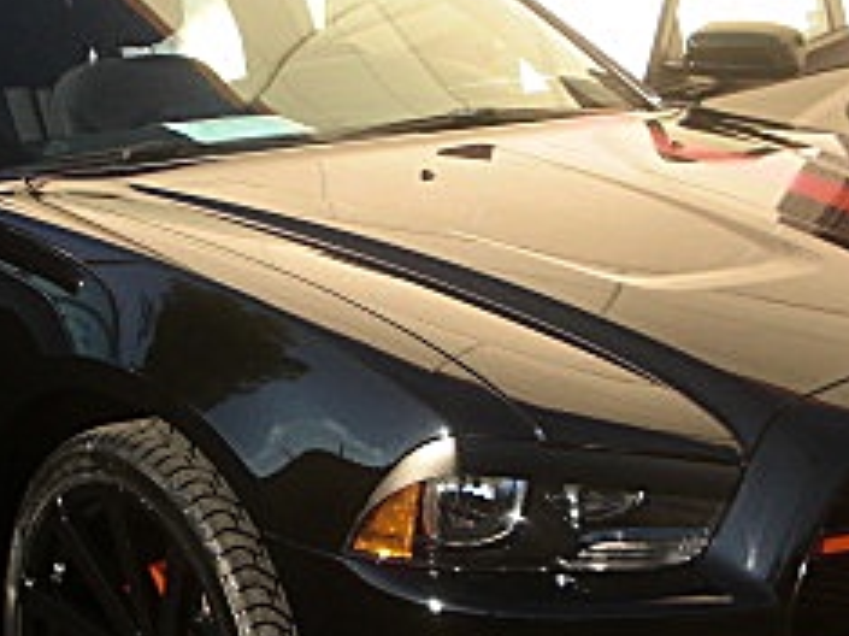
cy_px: 376
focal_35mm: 98
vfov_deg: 15.1
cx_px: 246
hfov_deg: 19.9
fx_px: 2402
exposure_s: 1/320
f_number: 2.8
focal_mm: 6.3
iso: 50
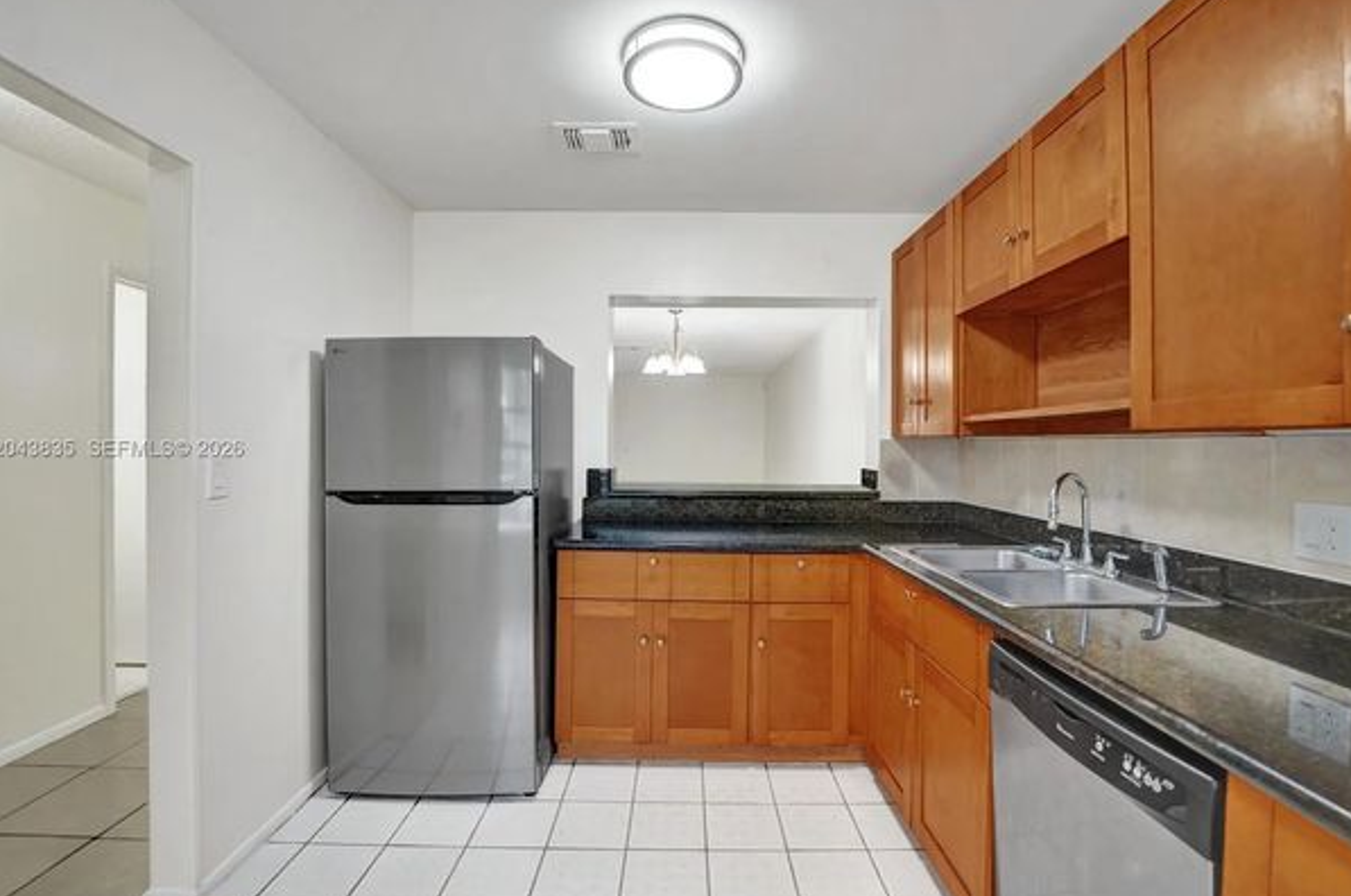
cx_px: 686
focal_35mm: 15
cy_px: 450
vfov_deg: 77.1
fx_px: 562
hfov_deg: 100.5
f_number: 3.2
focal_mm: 14
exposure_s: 1/320
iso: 1250
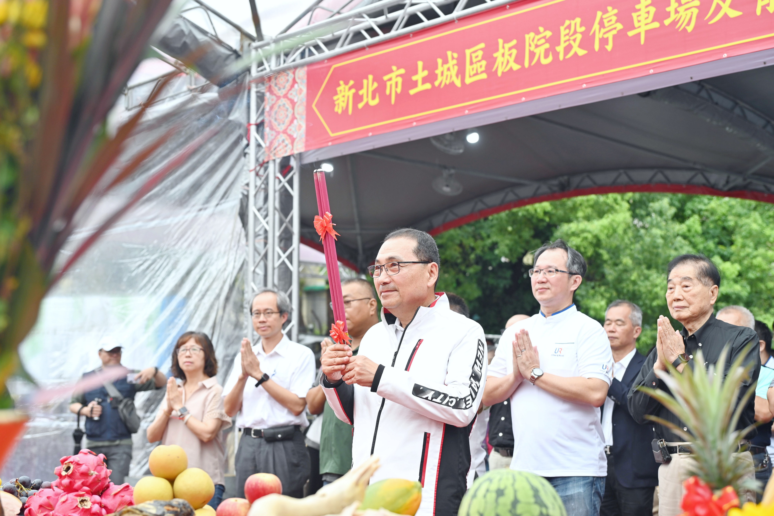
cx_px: 387
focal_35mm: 53
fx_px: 1139
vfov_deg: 25.5
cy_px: 258
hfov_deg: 37.5
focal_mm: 53
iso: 160
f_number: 4
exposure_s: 1/125
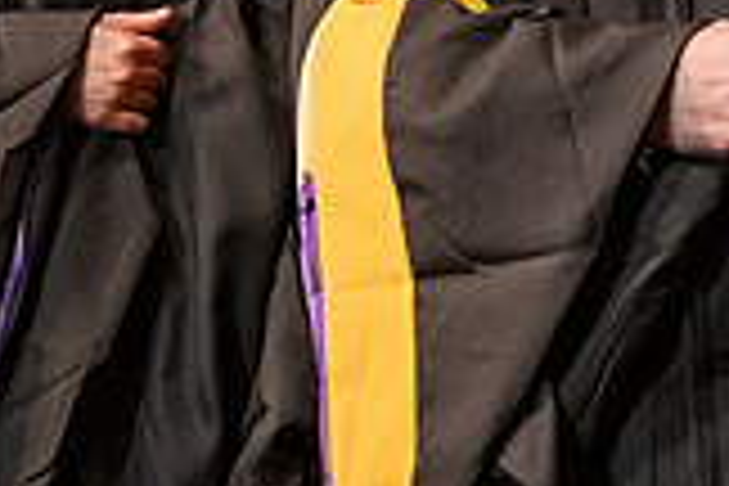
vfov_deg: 3.8
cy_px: -205
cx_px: 166
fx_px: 7229
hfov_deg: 5.8
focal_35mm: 357
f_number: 3.2
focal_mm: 100
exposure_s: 1/200
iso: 5000
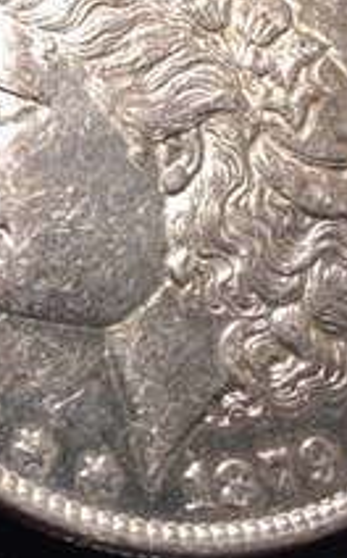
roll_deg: -3.4
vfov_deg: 21.9
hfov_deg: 13.1
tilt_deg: -38.8
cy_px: 68
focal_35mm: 93
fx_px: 1411
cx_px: -210
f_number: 2.2
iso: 25
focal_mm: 4.15
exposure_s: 1/15
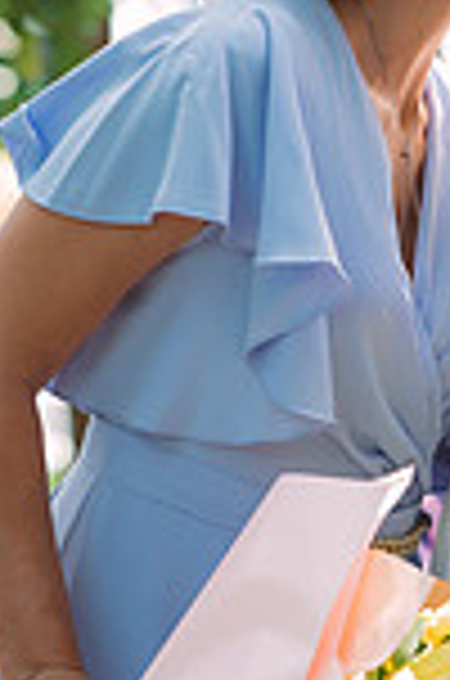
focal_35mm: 253
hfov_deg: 5.4
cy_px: 257
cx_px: 547
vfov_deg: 8.2
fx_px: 4765
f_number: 2.8
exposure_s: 1/500
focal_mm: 85
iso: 800
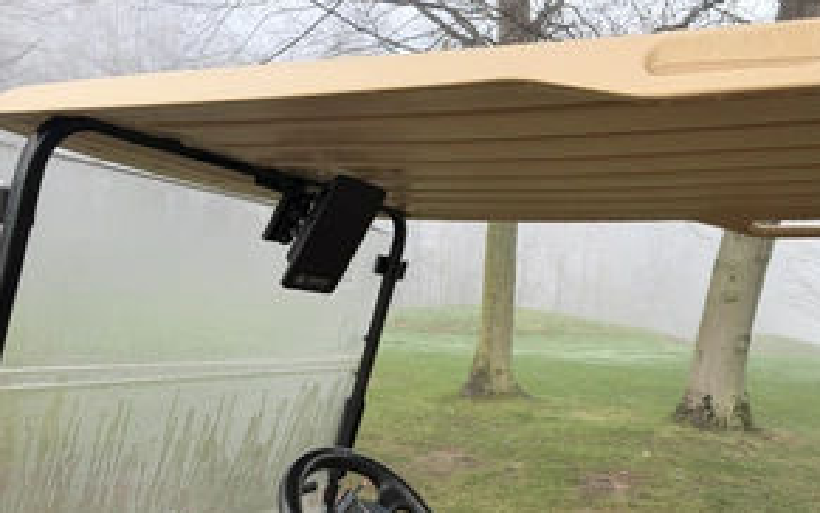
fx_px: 782
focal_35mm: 35
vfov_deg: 35.4
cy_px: 389
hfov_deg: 54.6
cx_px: 518
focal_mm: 6.76
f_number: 1.78
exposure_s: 1/329
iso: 80
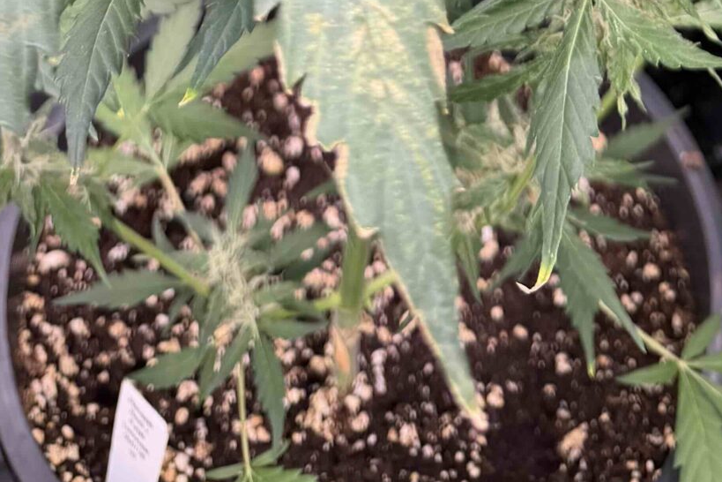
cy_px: -641
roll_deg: -1.4
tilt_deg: -24.7
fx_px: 1564
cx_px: 451
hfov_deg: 25.9
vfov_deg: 13.4
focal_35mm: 78
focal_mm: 6.76
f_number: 1.78
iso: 80
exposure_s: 1/173
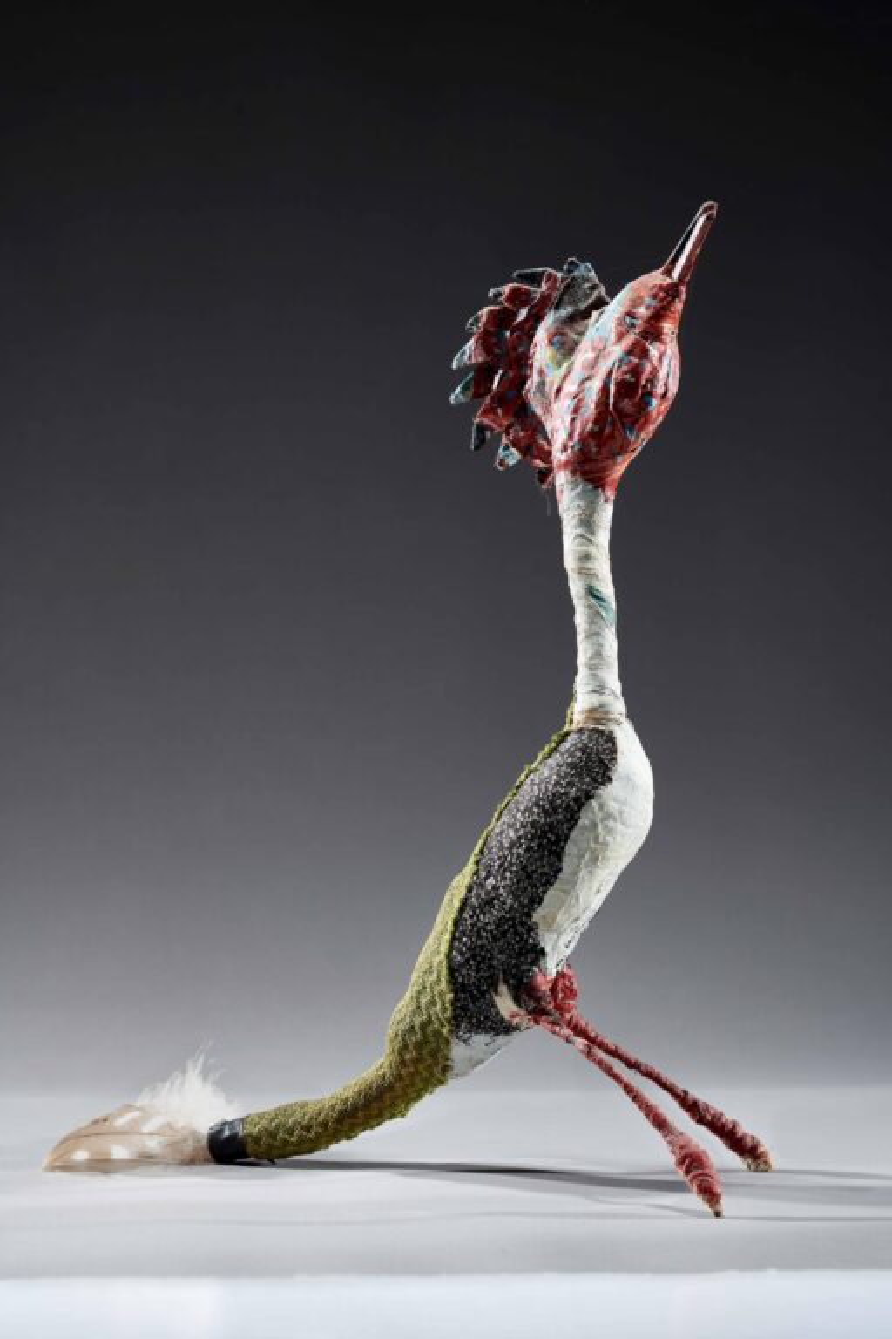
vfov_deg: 23.9
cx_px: 446
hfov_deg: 16.1
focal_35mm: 85
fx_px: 3159
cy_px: 670
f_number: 11
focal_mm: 85
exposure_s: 1/125
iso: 50
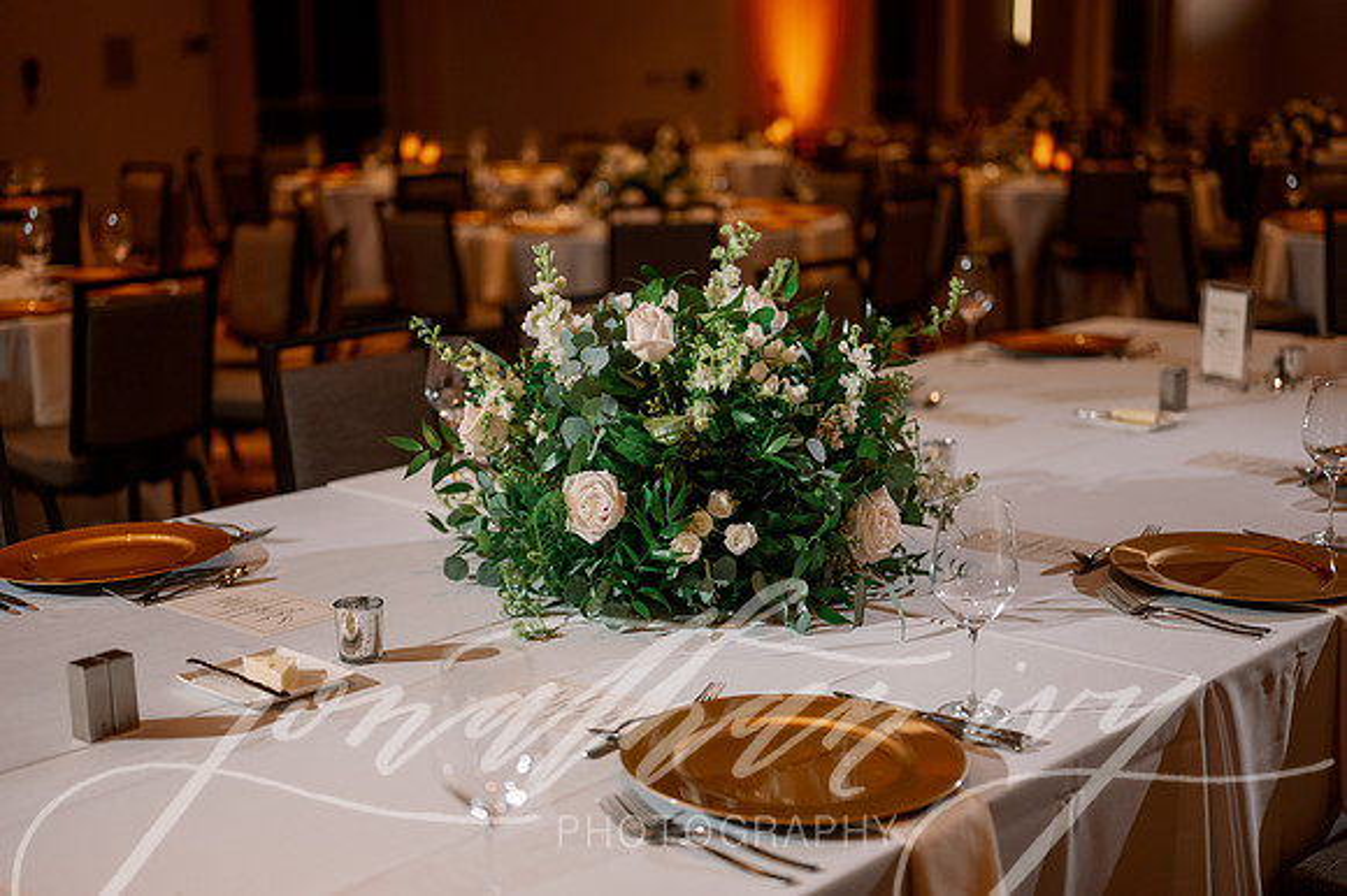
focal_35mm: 50
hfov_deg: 39.6
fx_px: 1870
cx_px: 674
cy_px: 448
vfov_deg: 27.0
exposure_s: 1/80
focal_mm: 50
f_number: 2
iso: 250
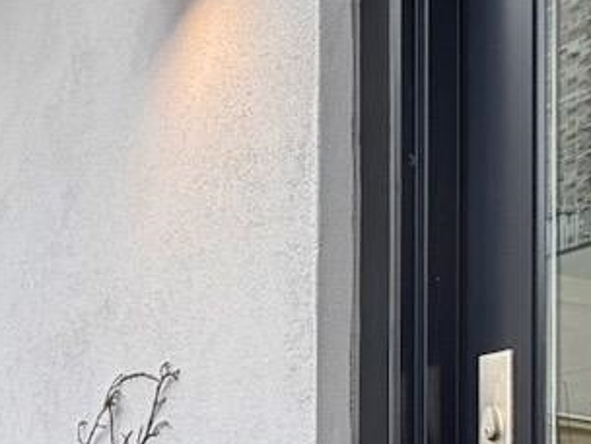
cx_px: 144
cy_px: 553
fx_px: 1007
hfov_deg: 32.1
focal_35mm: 59
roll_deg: +0.1
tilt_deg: -0.5
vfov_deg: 22.6
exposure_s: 1/381
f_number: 2.2
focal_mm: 2.22
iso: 50
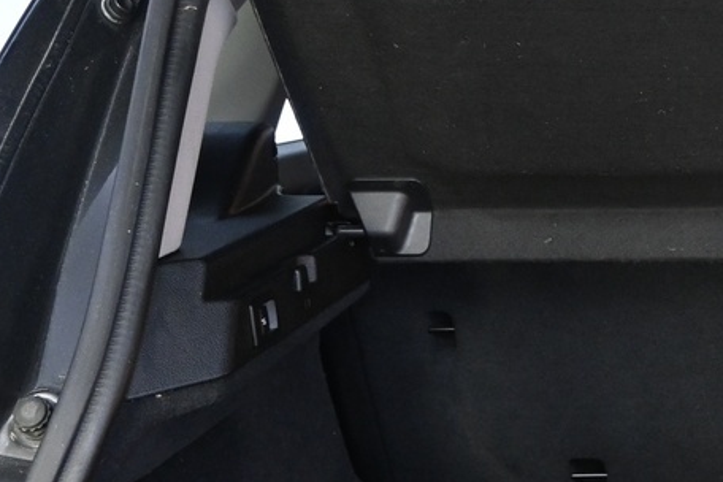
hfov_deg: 18.1
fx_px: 2086
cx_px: 980
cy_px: 428
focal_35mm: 104
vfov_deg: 13.1
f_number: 3.8
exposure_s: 1/30
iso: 1600
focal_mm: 19.5
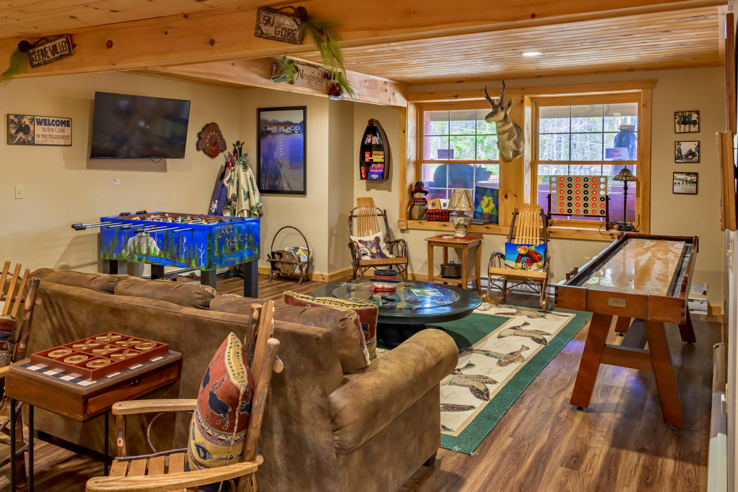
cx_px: 369
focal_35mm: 28
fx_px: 574
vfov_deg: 46.4
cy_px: 246
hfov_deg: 65.5
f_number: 8
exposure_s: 1/25
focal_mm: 28
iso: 800
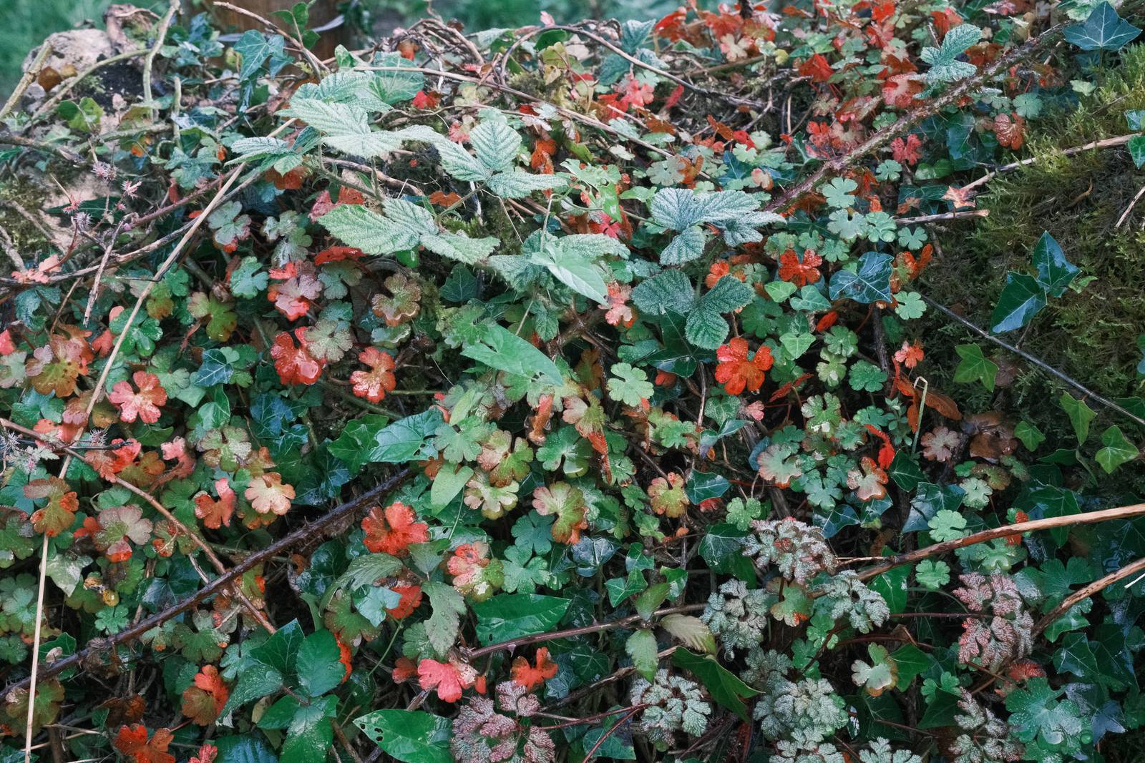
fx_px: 1463
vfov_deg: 29.2
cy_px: 382
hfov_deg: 42.7
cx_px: 572
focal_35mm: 46
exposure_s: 1/100
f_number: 8
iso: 2000
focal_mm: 30.8
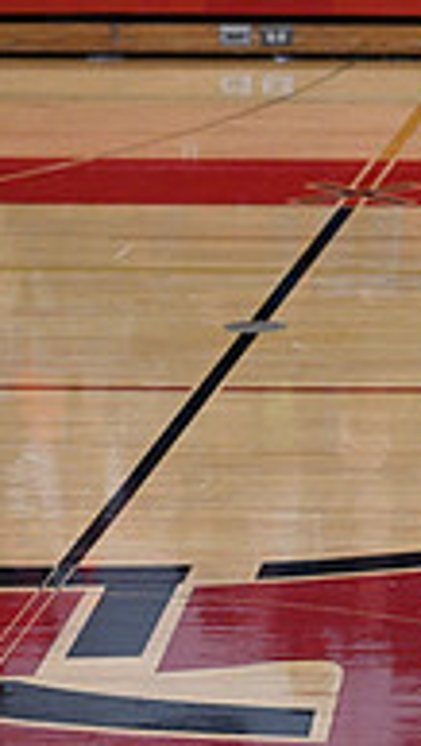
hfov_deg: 3.1
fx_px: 7776
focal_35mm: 393
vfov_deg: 5.5
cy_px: 454
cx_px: 1105
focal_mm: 125
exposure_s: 1/400
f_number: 4
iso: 4000
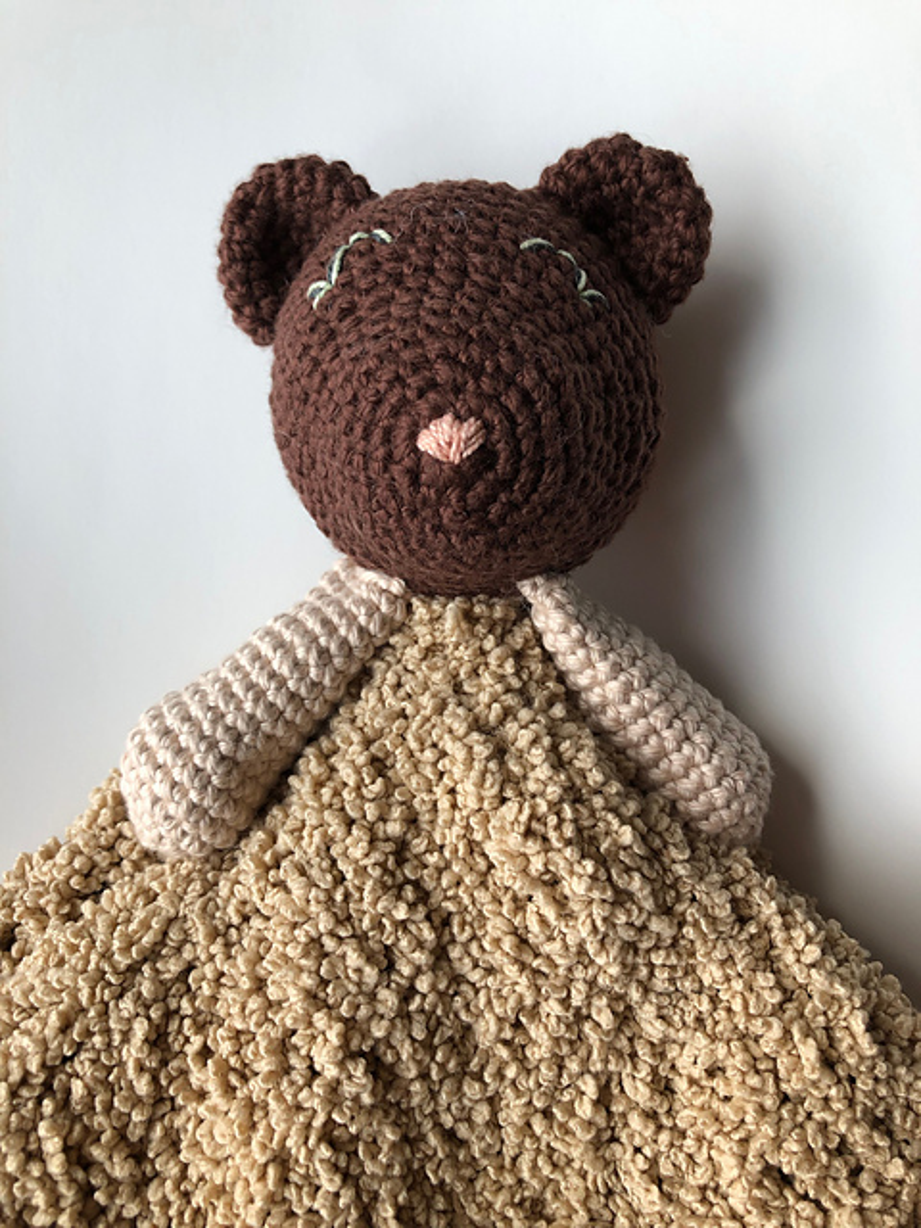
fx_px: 993
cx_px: 460
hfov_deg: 49.7
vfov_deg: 63.4
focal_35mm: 28
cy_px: 614
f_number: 1.8
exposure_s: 1/120
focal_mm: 3.99
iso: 25
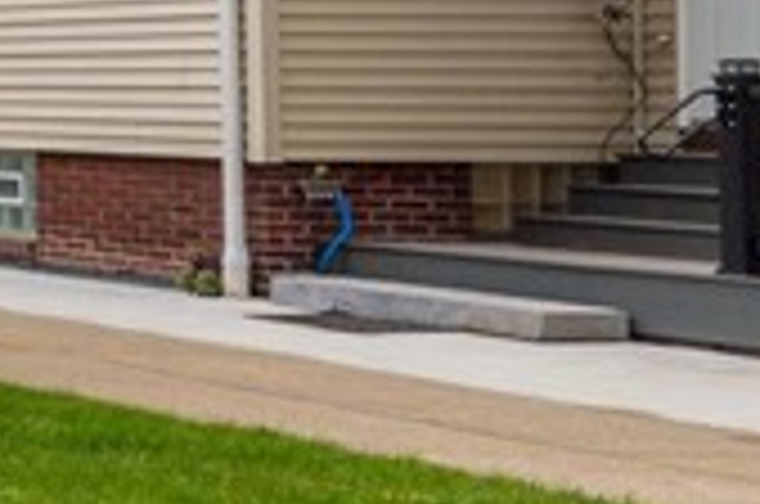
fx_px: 1896
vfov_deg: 15.1
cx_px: -1342
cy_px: 200
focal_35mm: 90
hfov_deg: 12.7
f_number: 9
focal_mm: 14
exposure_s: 1/500
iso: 100
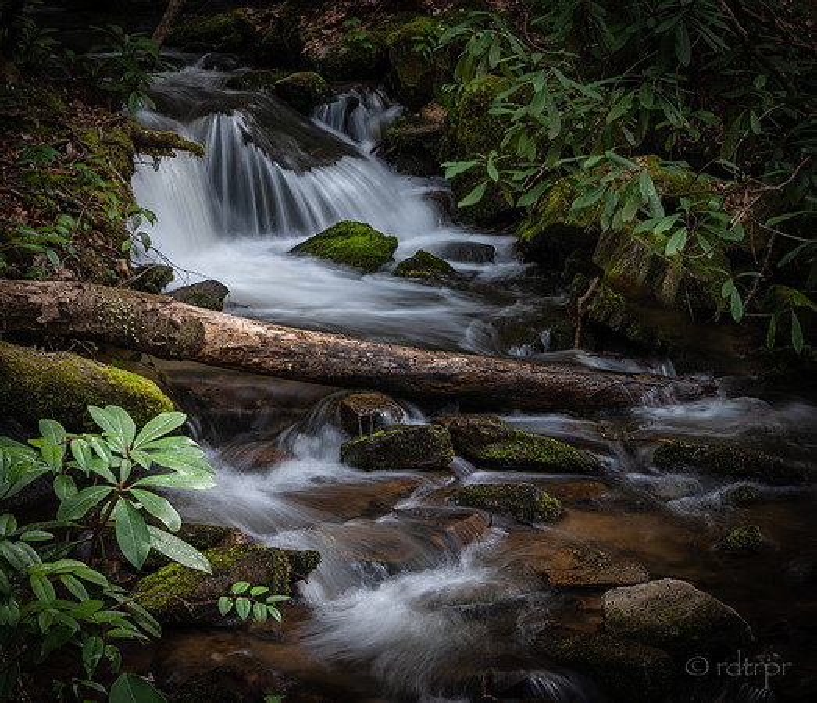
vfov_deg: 19.1
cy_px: 271
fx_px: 2089
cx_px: 361
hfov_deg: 22.1
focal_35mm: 84
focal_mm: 58
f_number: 18
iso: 100
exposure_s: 1/2
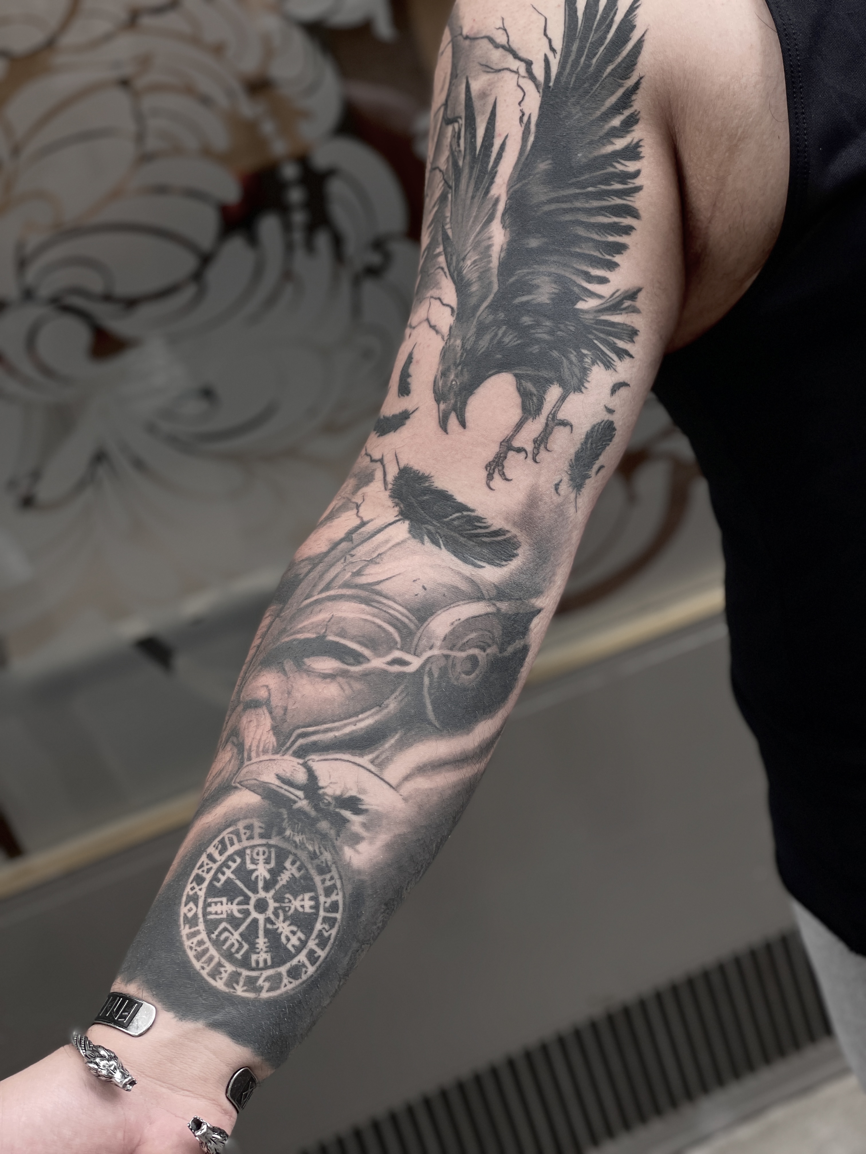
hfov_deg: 28.0
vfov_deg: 36.8
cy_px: 577
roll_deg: +17.9
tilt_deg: -12.8
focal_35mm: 52
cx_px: 433
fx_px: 1735
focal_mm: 6
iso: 32
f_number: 2
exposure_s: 1/378
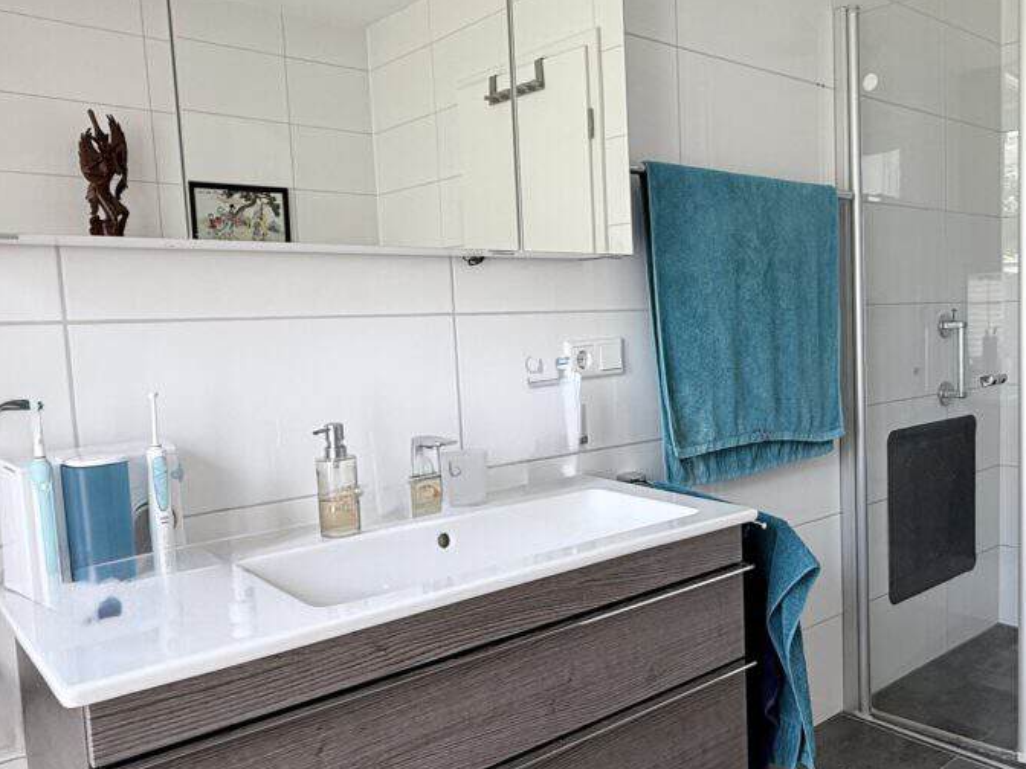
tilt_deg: -5.8
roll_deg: +1.9
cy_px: 401
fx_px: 889
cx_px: 704
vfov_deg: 46.8
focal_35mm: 30
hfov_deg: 58.3
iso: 64
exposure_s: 1/99
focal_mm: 2.22
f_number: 2.2
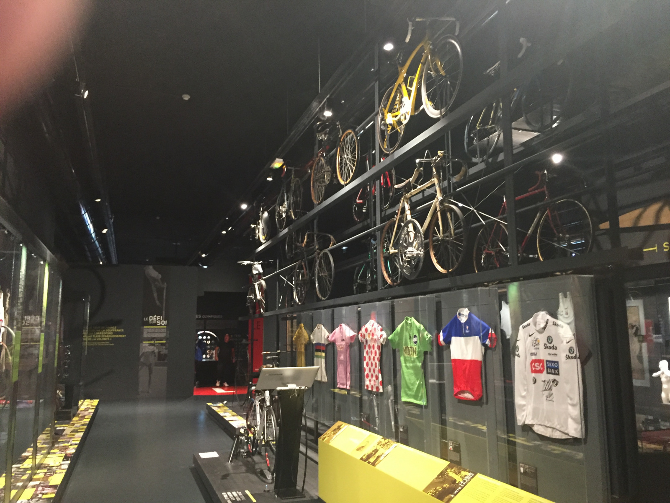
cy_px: 252
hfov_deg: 61.7
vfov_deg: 48.2
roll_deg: +0.3
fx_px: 561
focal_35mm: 29
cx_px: 335
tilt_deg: +9.3
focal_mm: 4.15
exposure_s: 1/17
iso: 250
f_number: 2.2
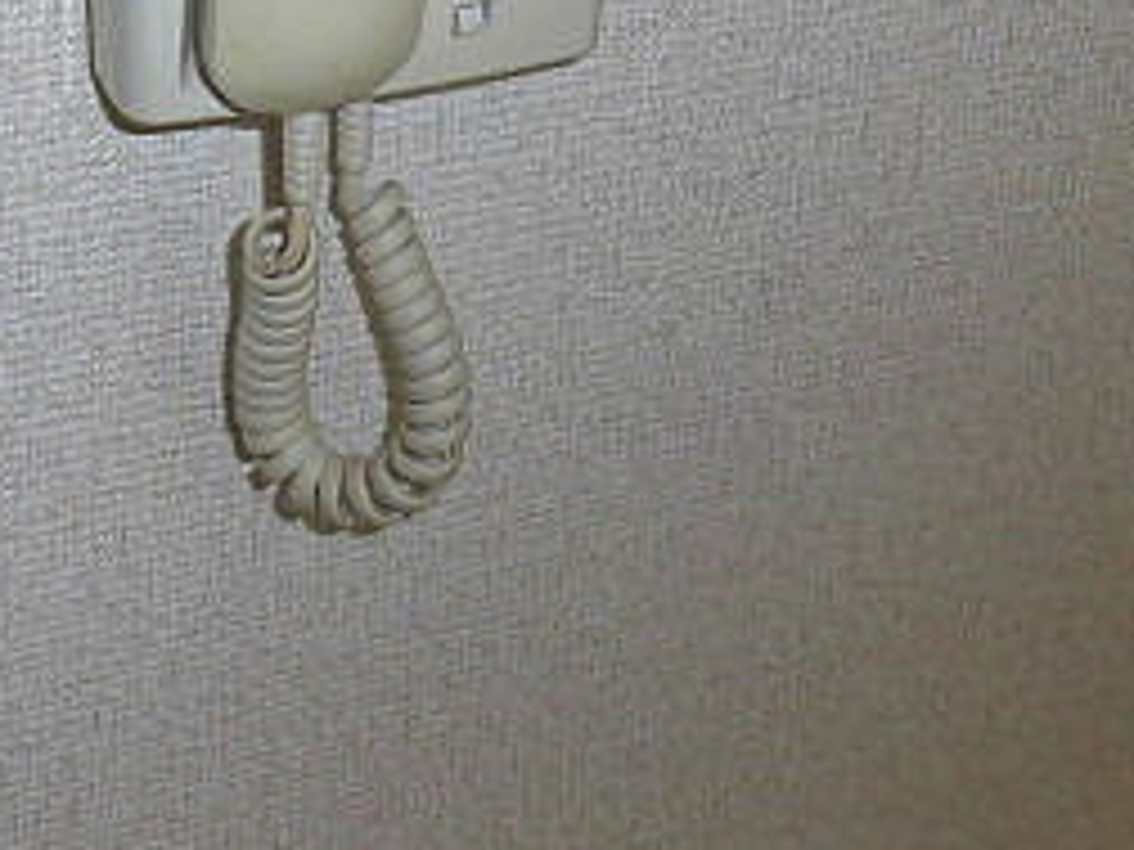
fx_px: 1998
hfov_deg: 30.9
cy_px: -225
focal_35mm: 61
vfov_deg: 21.9
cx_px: 230
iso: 100
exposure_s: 1/40
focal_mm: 4.3
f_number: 3.1
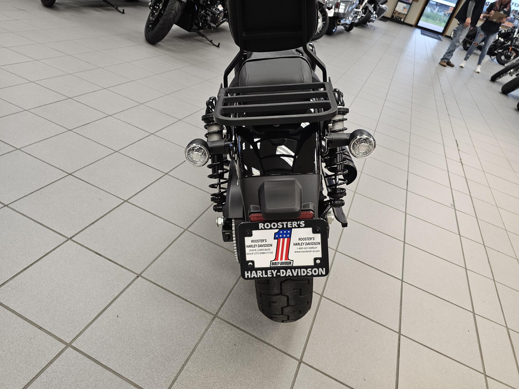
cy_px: 194
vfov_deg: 58.9
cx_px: 260
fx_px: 345
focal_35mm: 23
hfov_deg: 73.9
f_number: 1.7
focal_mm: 6.3
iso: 200
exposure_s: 1/120
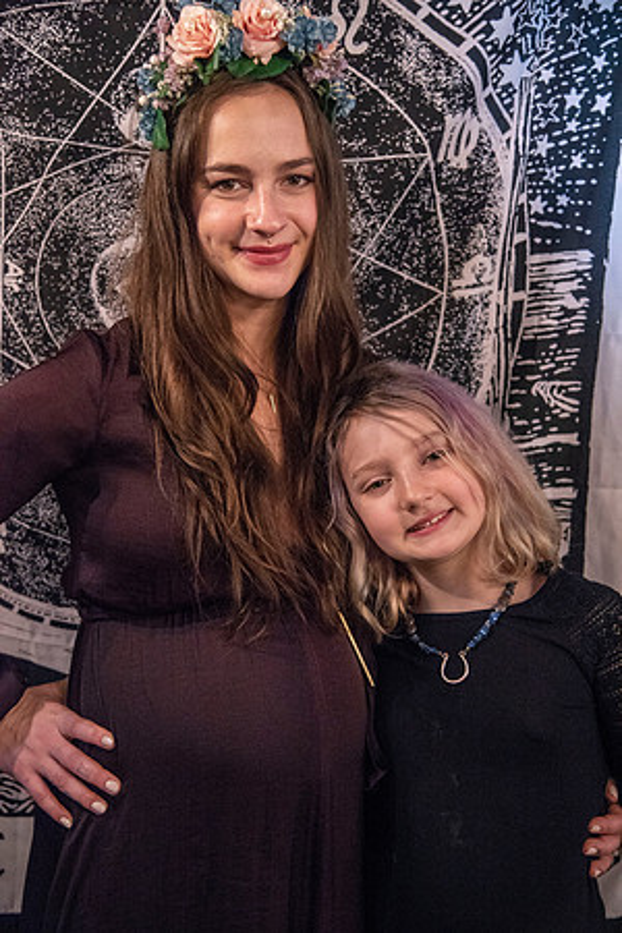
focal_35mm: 50
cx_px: 311
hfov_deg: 27.0
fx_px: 1296
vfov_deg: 39.6
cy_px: 466
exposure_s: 1/200
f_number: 4
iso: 3200
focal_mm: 50
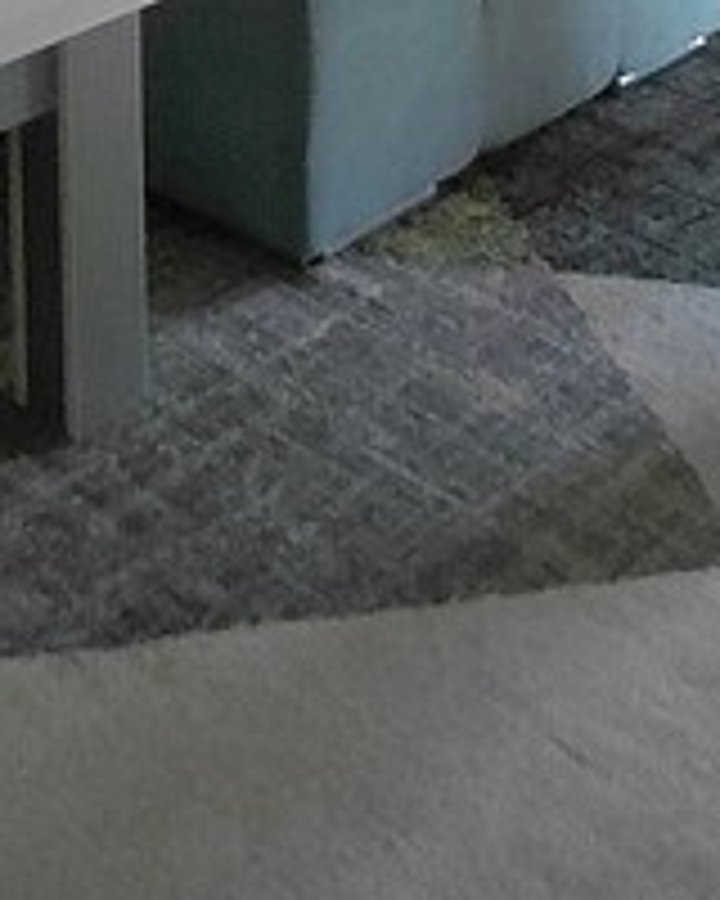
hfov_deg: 19.0
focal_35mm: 80
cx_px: 140
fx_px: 2131
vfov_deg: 19.5
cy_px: -594
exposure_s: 1/60
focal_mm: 1.64
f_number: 2.2
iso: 320
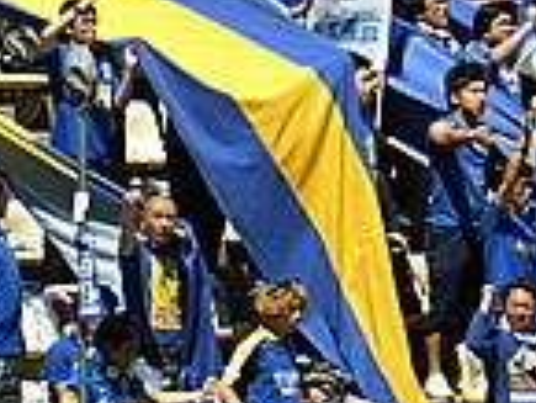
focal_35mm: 1279
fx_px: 19821
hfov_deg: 1.5
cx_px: -81
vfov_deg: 1.2
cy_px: -185
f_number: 5.9
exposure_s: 1/320
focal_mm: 68.9
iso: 100
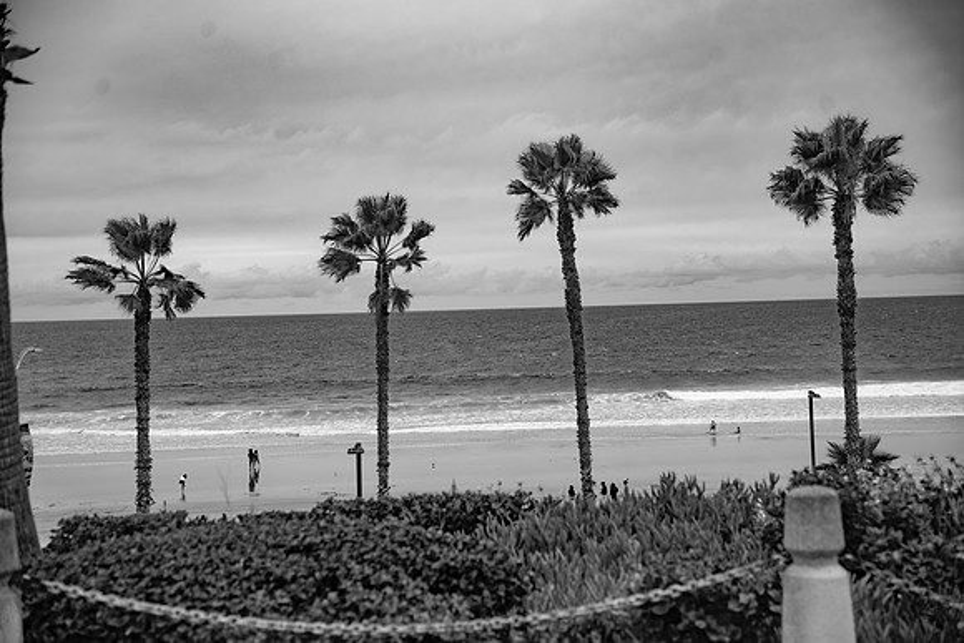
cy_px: 322
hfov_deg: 34.5
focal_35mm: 58
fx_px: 1553
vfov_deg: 23.4
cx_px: 482
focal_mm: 58
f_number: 4
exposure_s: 1/1250
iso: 400
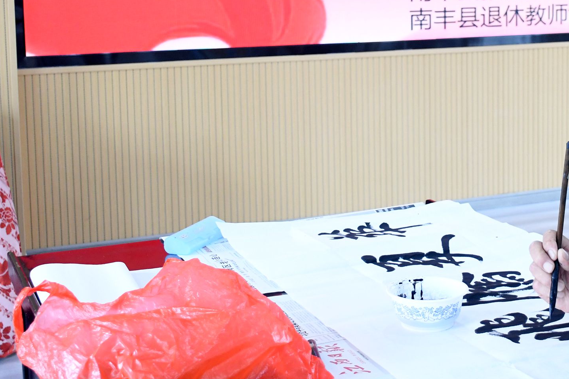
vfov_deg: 19.0
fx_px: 1122
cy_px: 81
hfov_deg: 27.9
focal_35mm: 71
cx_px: 445
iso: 1600
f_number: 4
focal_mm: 23
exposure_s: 1/125
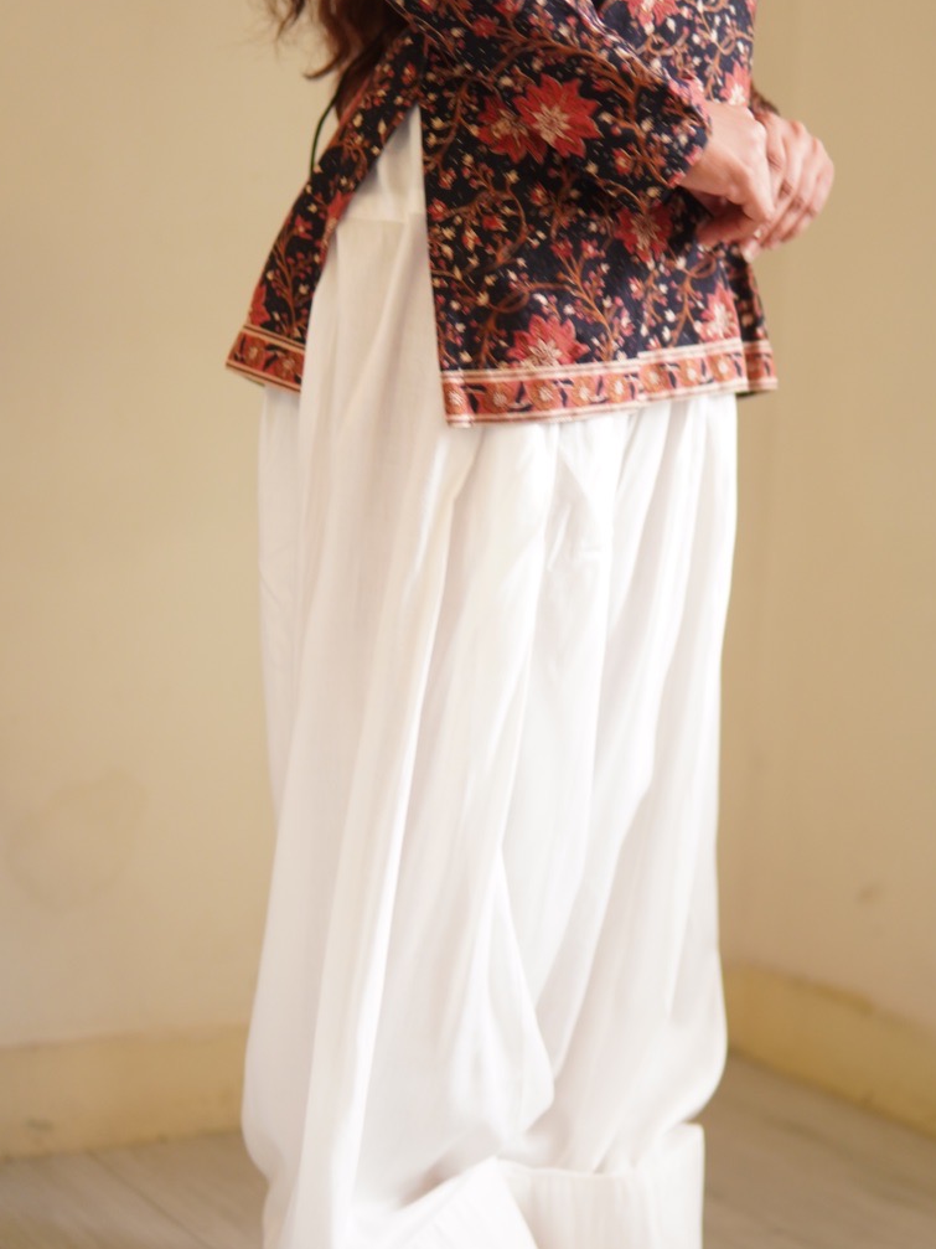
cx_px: 510
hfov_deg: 26.5
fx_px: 1983
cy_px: 621
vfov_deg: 34.9
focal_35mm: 55
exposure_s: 1/30
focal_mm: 30
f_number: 1.4
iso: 320
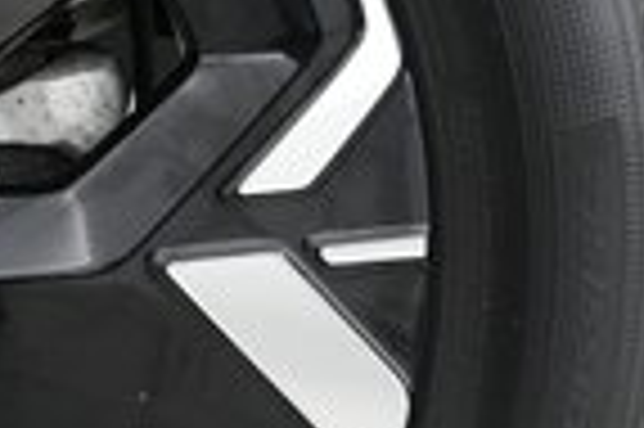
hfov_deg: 16.4
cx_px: -275
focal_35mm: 116
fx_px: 2073
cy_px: 270
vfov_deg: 11.8
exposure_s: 1/100
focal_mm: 26
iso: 5000
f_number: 4.5
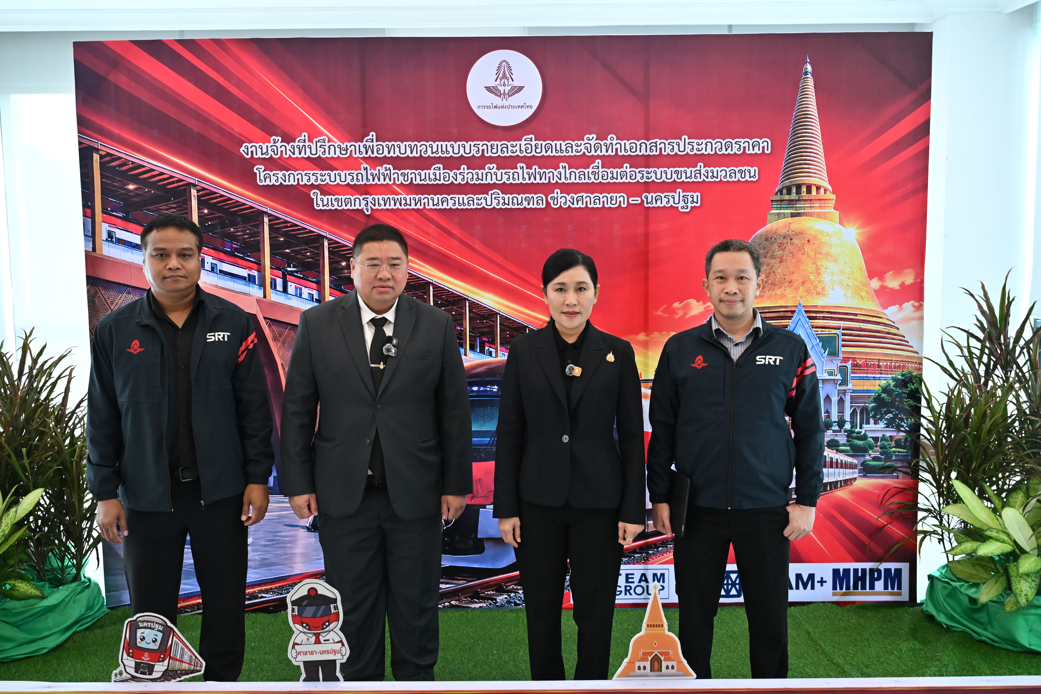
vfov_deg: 35.9
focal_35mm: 37
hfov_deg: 51.9
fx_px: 1070
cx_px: 520
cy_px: 347
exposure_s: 1/100
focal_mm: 37
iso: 1600
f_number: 4
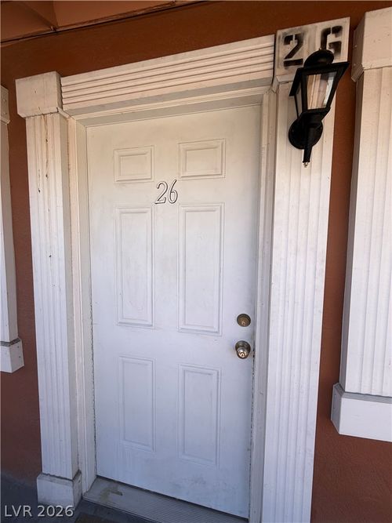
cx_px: 196
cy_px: 262
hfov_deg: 85.7
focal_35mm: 14
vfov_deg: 102.1
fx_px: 211
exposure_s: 1/502
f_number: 2.2
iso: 50
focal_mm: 2.22
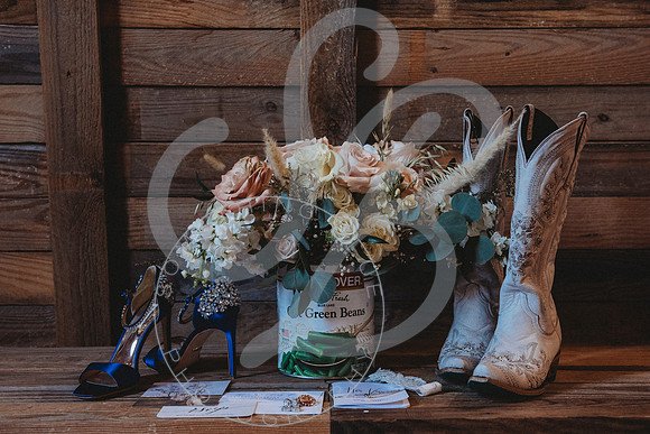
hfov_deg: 38.9
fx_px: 921
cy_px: 217
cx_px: 321
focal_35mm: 51
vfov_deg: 26.5
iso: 2000
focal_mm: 50
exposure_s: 1/125
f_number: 5.6
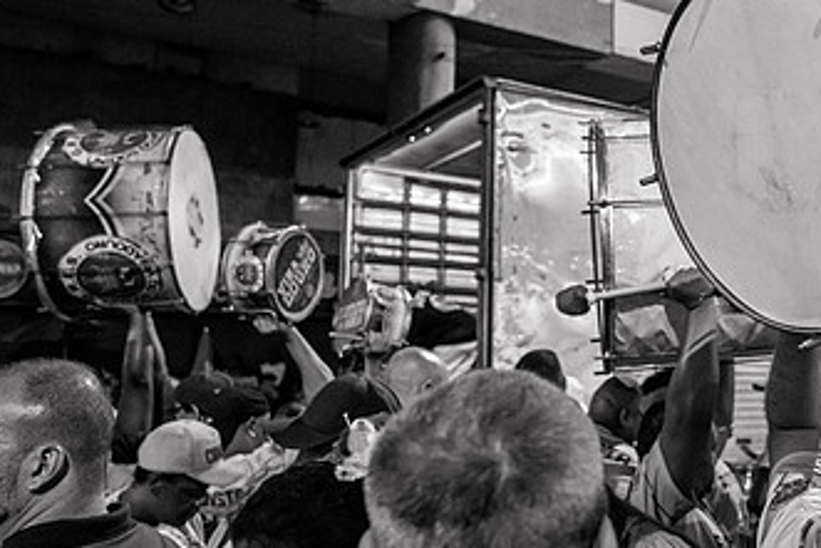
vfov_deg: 31.9
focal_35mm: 42
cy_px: 244
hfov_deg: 44.1
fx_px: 958
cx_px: 662
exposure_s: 1/200
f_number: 2.8
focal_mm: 24
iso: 5000
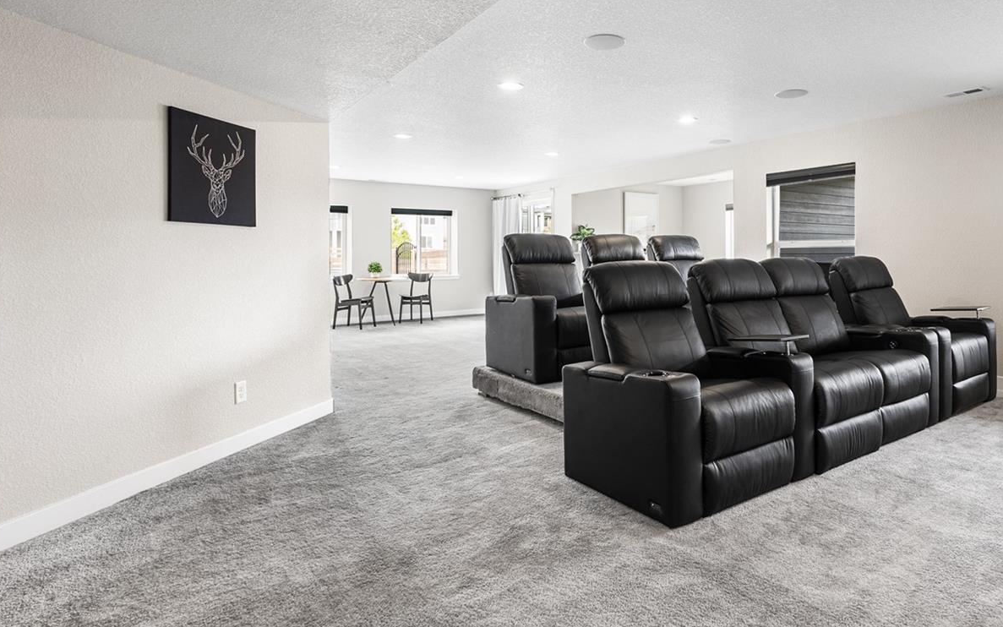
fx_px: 601
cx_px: 612
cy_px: 259
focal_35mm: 22
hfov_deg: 78.5
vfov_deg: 54.8
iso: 200
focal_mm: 16
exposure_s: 1
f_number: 8
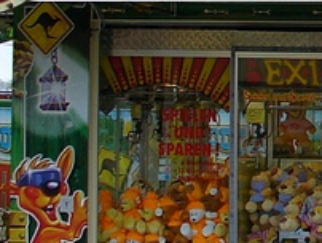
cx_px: 674
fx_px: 1704
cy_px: -27
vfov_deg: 8.1
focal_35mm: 183
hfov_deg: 9.9
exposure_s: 1/500
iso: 80
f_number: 2.8
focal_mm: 6.1
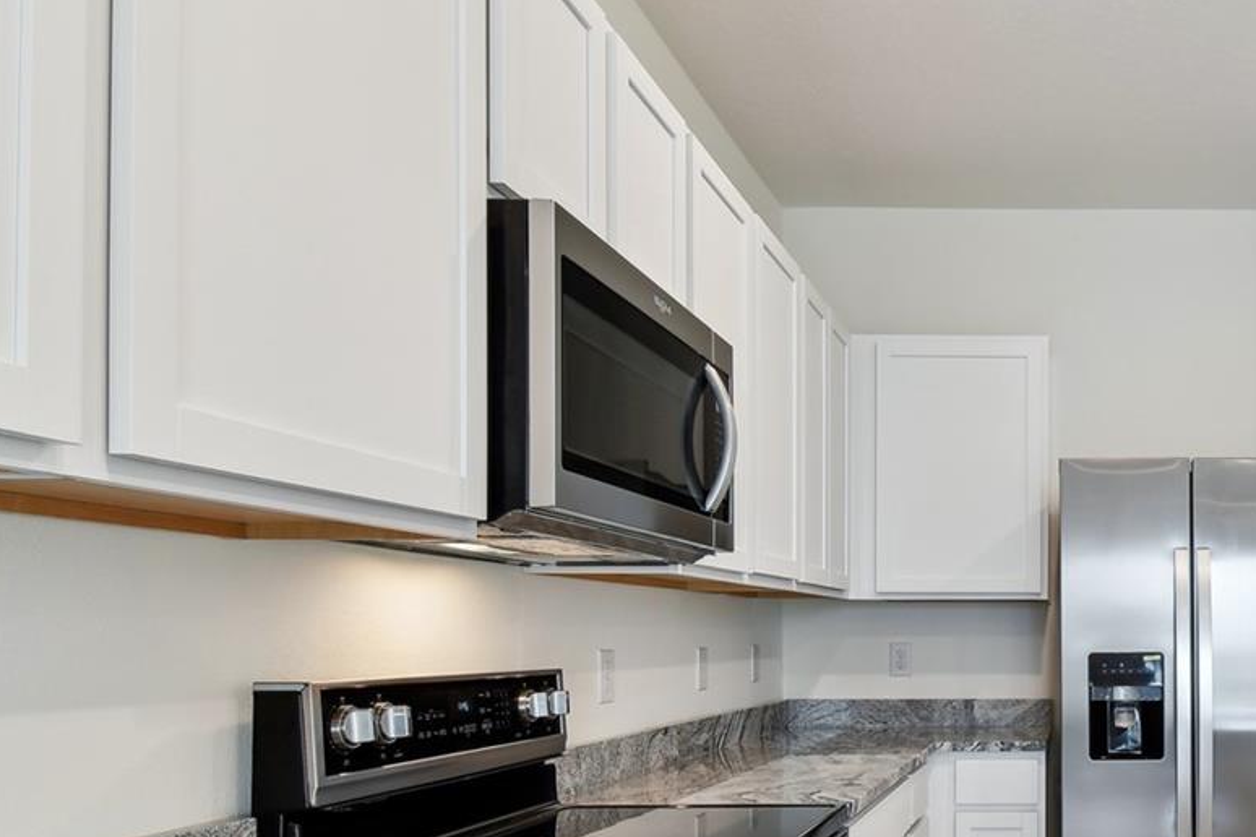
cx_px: 1108
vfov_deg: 41.1
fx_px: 1081
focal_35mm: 31
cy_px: 626
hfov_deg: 53.5
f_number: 7.1
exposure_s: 1/4
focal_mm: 10
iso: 100
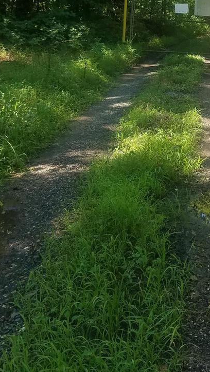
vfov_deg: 34.0
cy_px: 81
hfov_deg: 19.3
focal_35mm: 60
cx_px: 223
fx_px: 594
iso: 50
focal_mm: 4.2
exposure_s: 1/404
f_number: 1.7
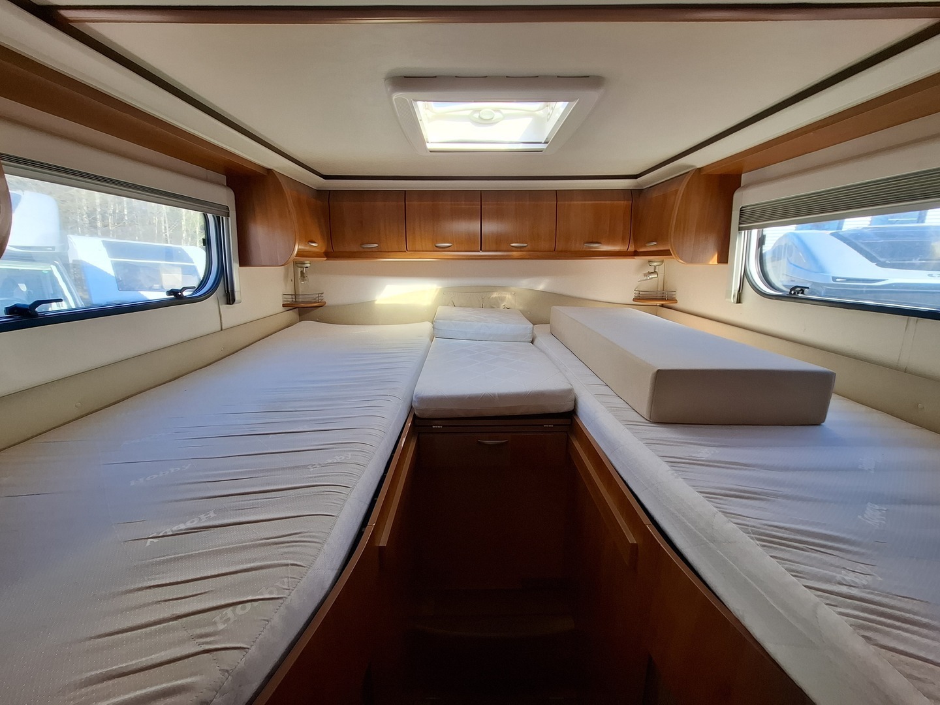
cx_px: 470
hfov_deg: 106.2
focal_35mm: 13
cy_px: 352
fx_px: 353
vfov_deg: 89.9
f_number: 2.2
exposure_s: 1/100
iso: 40
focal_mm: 1.74
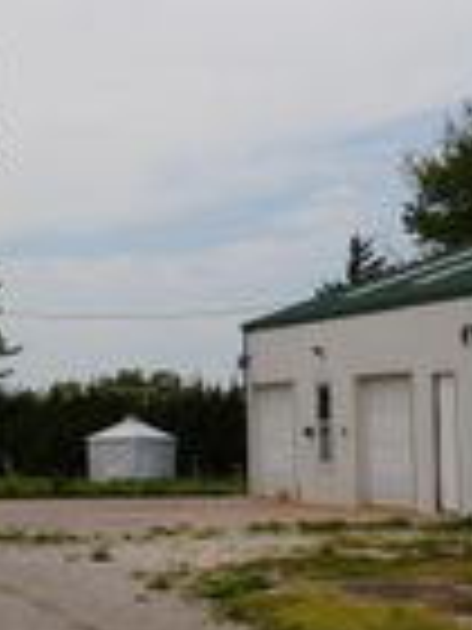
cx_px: 103
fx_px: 2207
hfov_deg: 12.2
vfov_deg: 16.0
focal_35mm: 121
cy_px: 61
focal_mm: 23.6
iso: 100
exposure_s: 1/320
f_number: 10
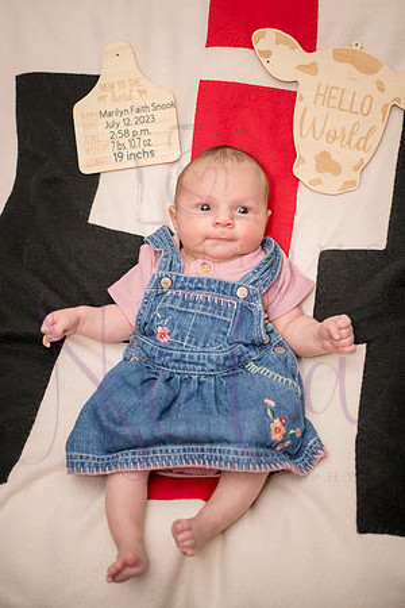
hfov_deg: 27.0
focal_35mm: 50
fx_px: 844
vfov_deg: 39.6
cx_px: 202
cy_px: 304
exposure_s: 1/250
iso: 800
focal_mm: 50
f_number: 4
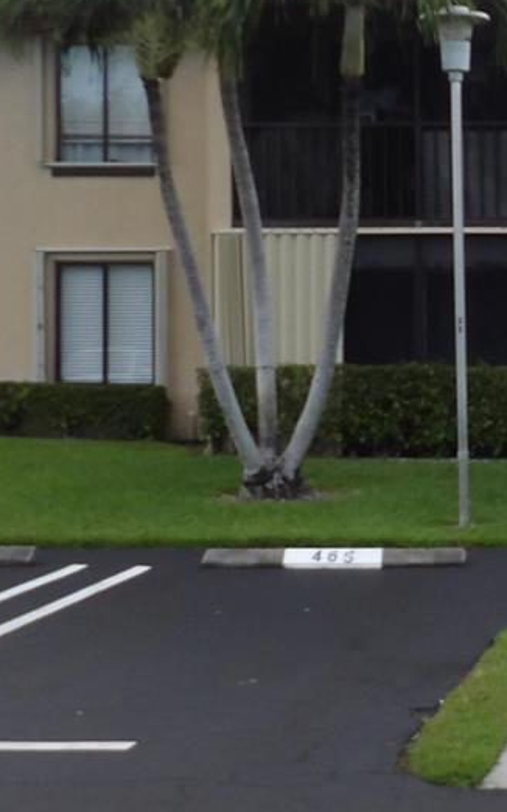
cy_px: 352
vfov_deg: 26.5
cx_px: 782
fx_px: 1725
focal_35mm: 78
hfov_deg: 15.3
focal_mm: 4.3
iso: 100
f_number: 3.2
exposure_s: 1/413
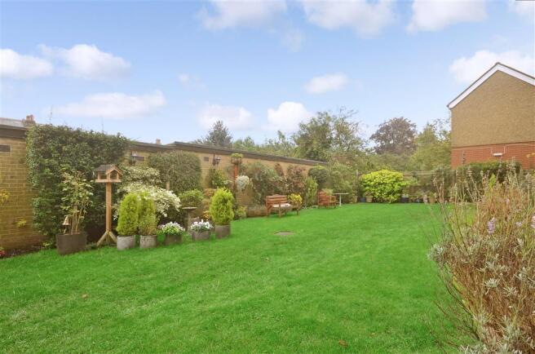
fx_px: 289
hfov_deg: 85.6
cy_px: 177
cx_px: 268
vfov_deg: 62.9
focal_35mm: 20
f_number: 11
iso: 200
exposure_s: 1/6
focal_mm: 13
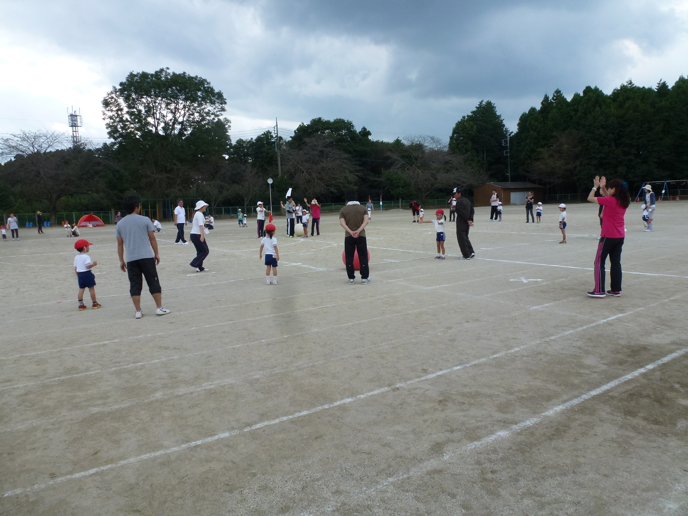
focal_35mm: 24
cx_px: 344
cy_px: 258
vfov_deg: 56.8
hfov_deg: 71.6
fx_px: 477
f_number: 4
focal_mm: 4.3
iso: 100
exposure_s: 1/400
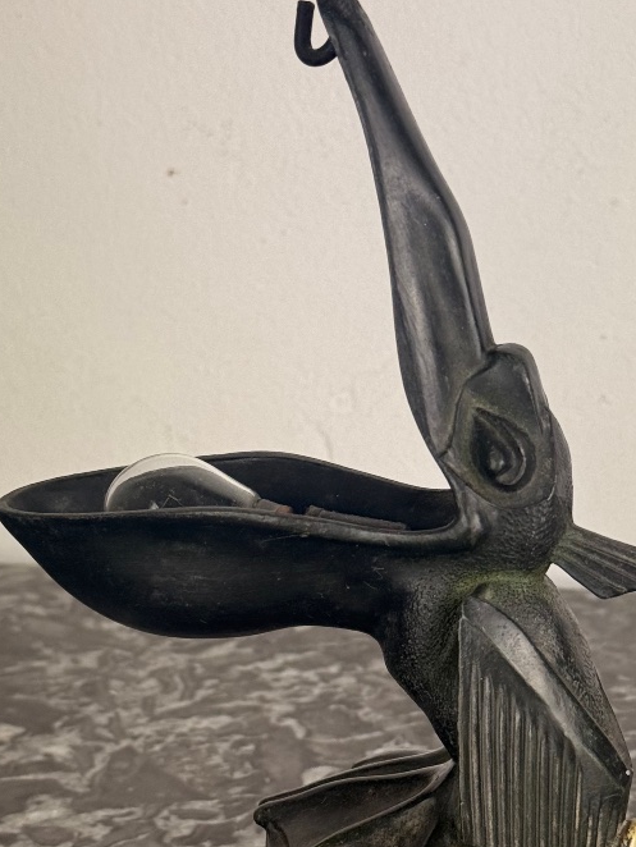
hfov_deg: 16.9
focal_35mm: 87
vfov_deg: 22.5
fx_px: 2130
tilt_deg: -16.9
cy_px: 500
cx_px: 415
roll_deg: -2.1
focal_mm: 6.76
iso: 80
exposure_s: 1/248
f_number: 1.78
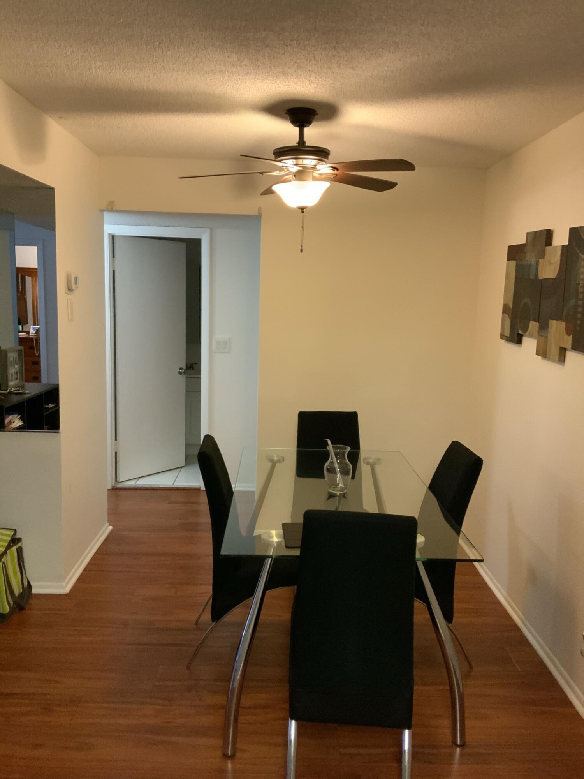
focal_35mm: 29
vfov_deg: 61.7
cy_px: 390
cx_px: 292
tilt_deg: -8.8
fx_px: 652
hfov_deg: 48.2
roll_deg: -1.3
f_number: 1.8
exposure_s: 1/40
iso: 250
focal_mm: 3
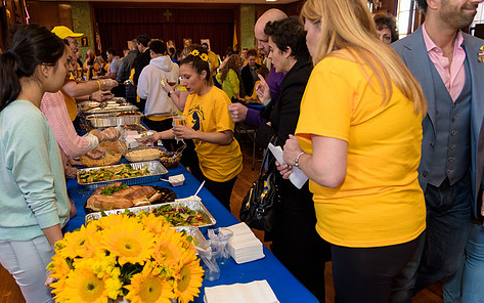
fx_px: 396
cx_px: 211
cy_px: 160
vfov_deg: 41.9
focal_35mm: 30
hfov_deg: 62.6
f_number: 4
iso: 640
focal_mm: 24
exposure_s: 1/100
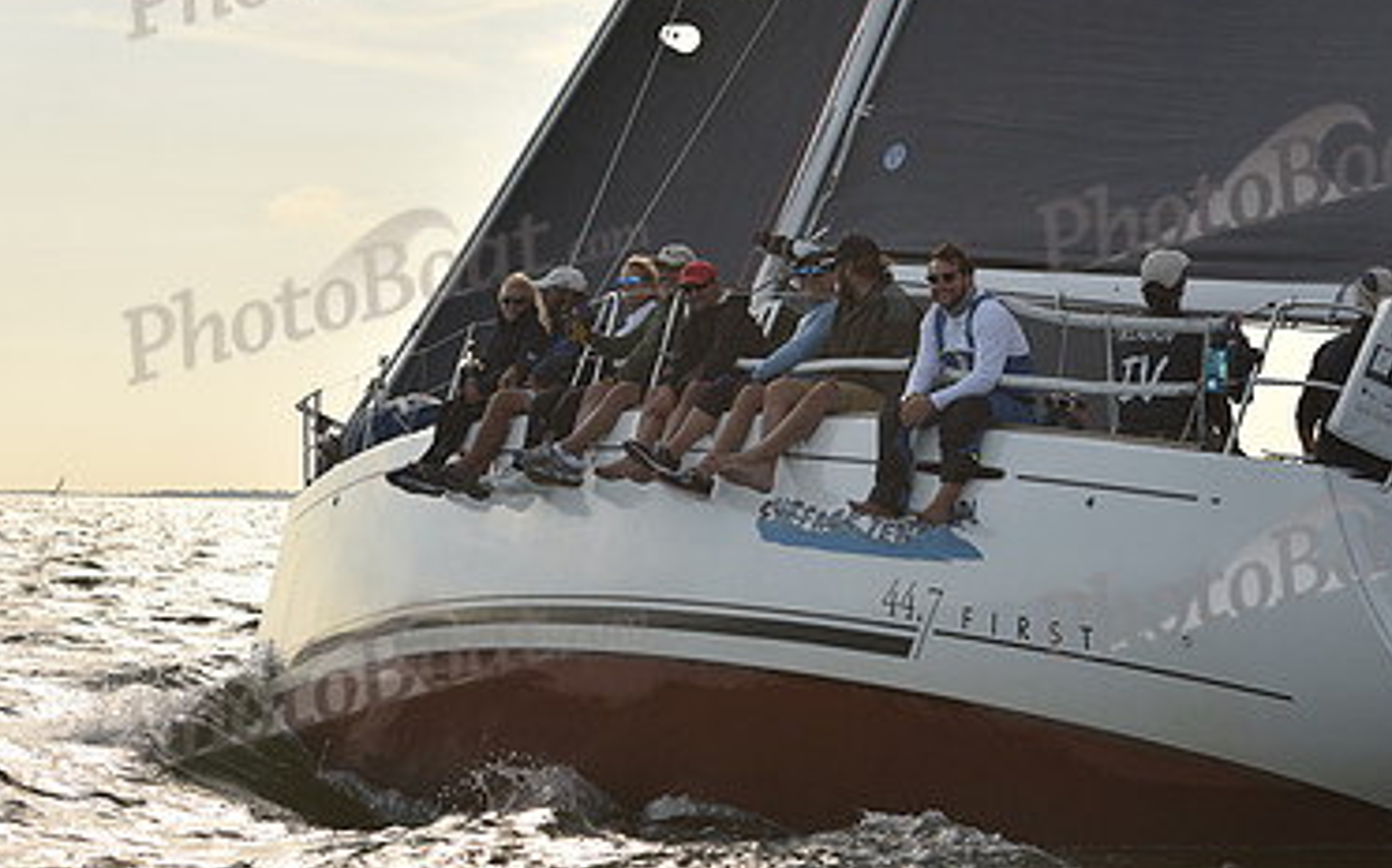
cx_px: 846
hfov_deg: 16.8
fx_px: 4701
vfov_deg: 10.6
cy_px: 428
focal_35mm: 124
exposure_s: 1/500
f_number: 5.6
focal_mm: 78
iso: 250
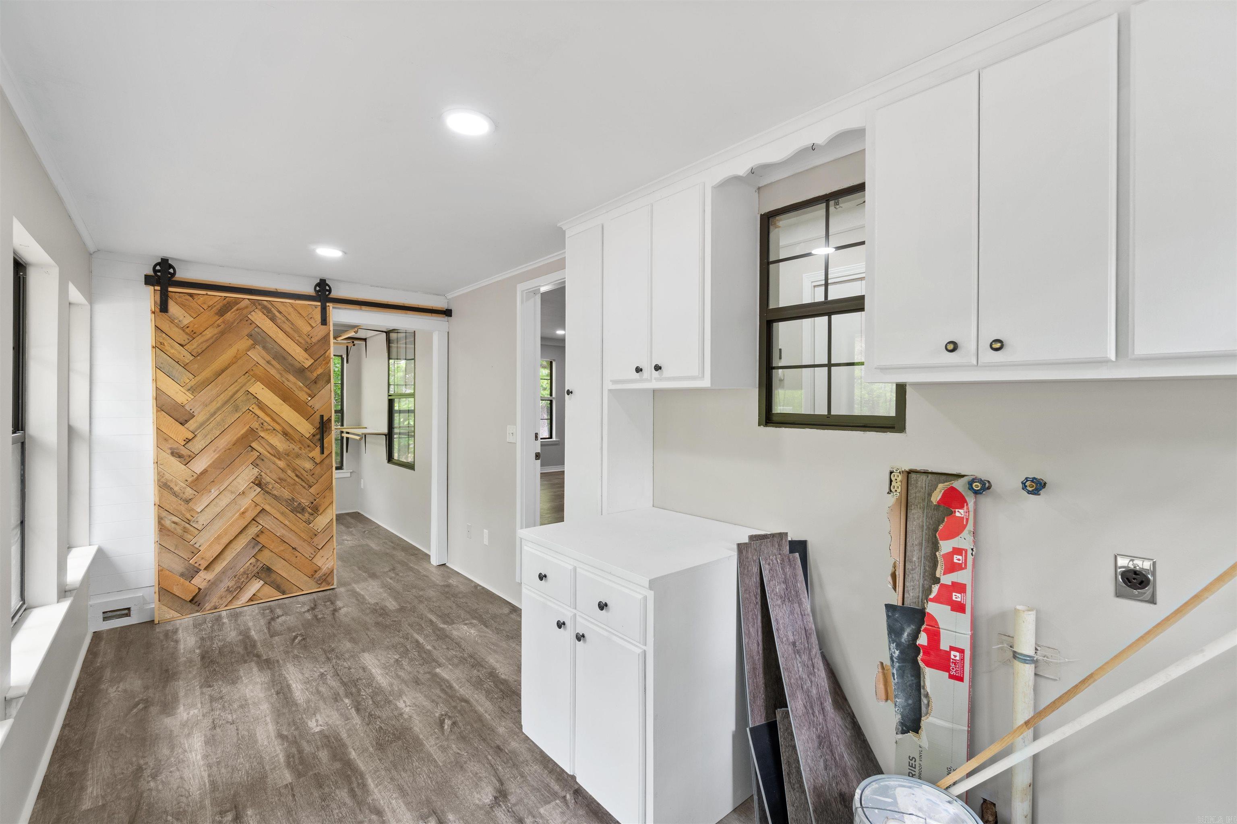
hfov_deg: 100.4
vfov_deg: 77.3
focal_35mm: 15
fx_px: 515
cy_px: 412
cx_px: 618
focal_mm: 10
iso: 100
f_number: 8
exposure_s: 1/2
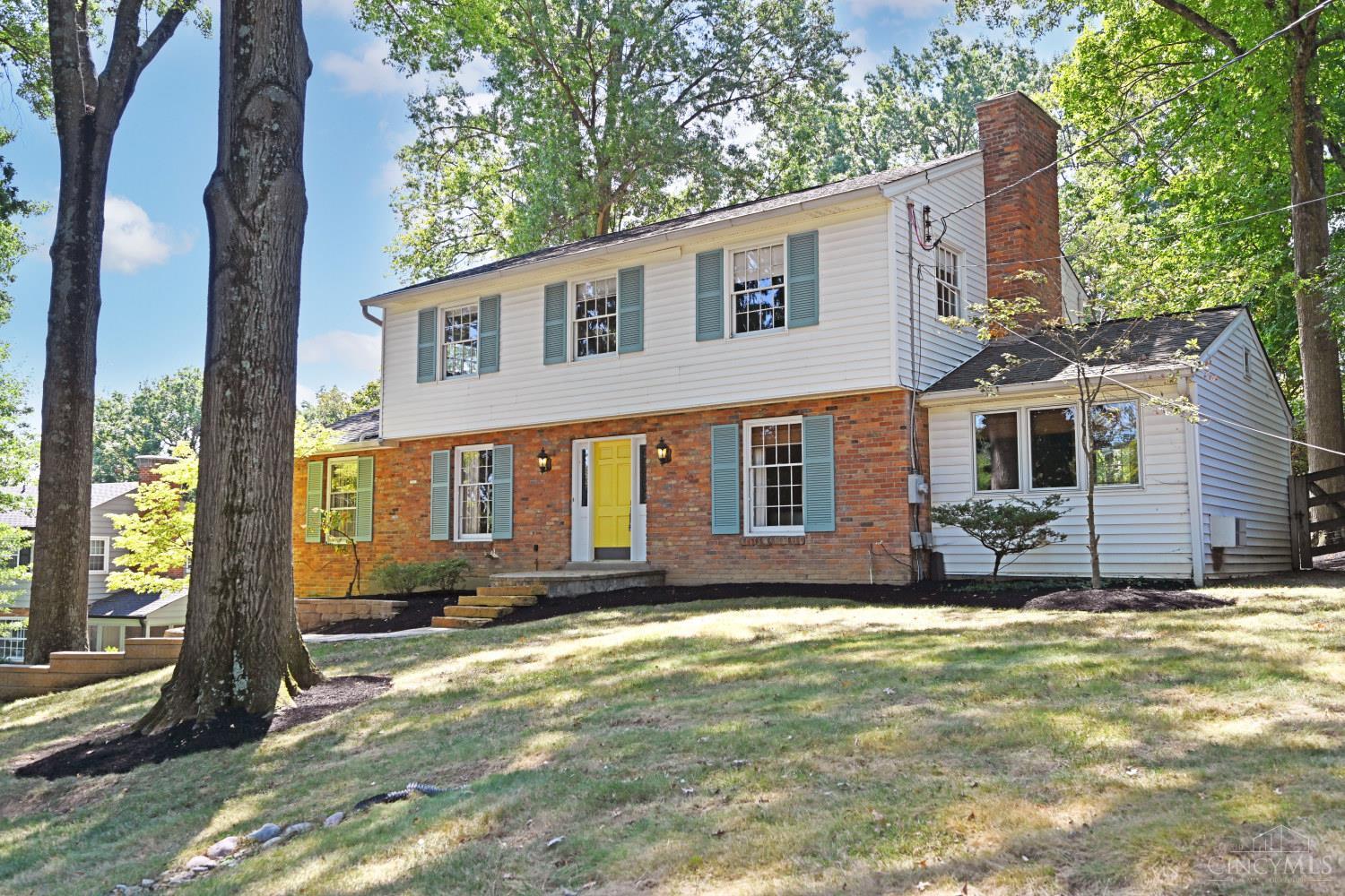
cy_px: 448
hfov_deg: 61.9
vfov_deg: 43.6
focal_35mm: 30
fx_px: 1121
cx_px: 672
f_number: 5.6
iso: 100
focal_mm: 30
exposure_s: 1/250
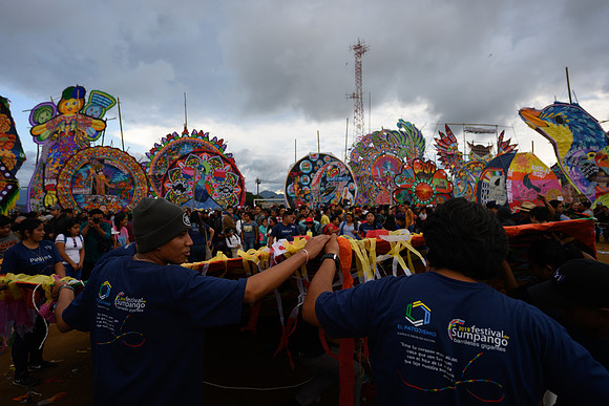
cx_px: 304
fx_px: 330
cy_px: 203
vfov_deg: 63.2
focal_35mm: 20
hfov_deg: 85.4
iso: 160
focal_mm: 19.5
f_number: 4
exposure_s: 1/320
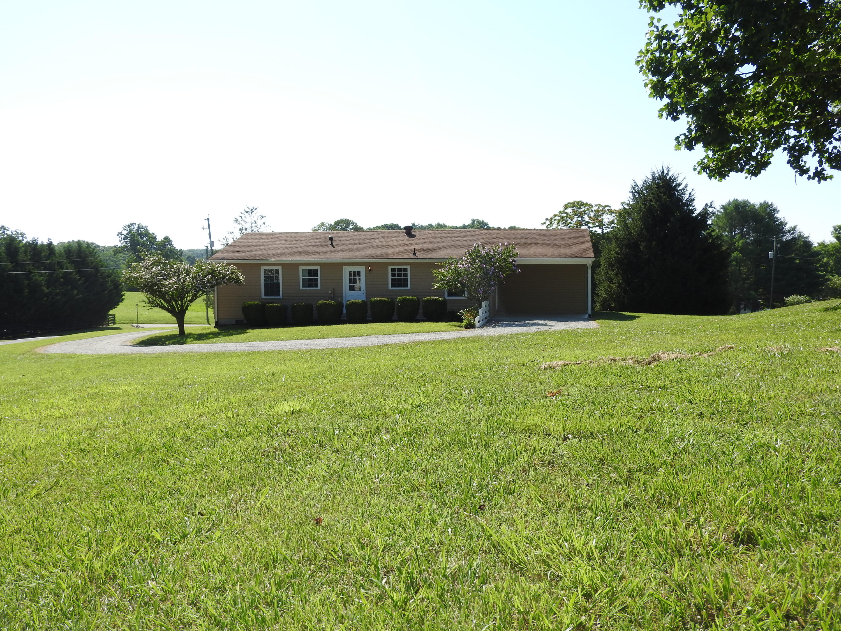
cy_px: 316
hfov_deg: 60.0
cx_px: 420
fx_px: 729
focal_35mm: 30
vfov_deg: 46.8
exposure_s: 1/800
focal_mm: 5.4
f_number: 3.5
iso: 100
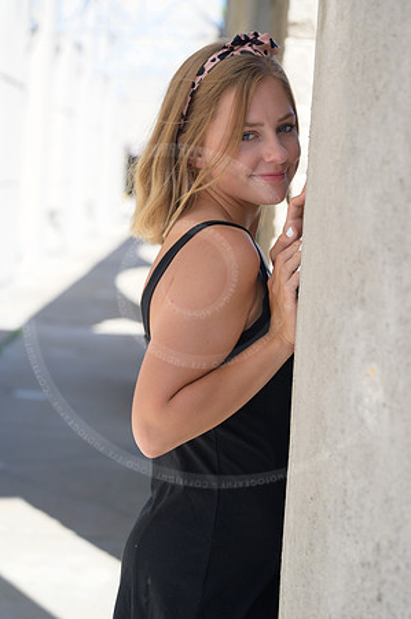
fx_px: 1459
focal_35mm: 85
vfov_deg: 23.9
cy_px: 310
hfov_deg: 16.0
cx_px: 206
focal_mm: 85
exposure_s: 1/1600
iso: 800
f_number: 4.5
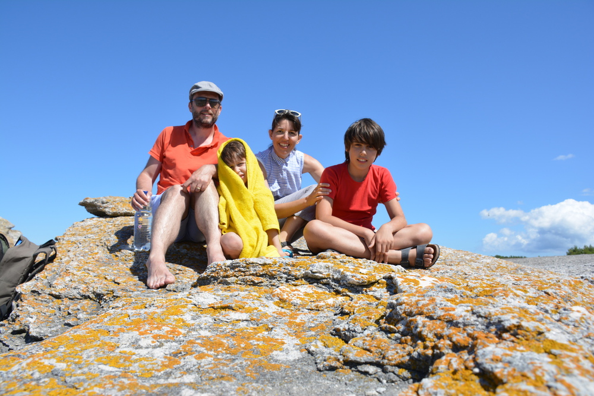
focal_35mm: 27
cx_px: 297
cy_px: 198
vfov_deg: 47.9
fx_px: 446
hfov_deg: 67.4
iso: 100
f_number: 8
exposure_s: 1/250
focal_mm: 18
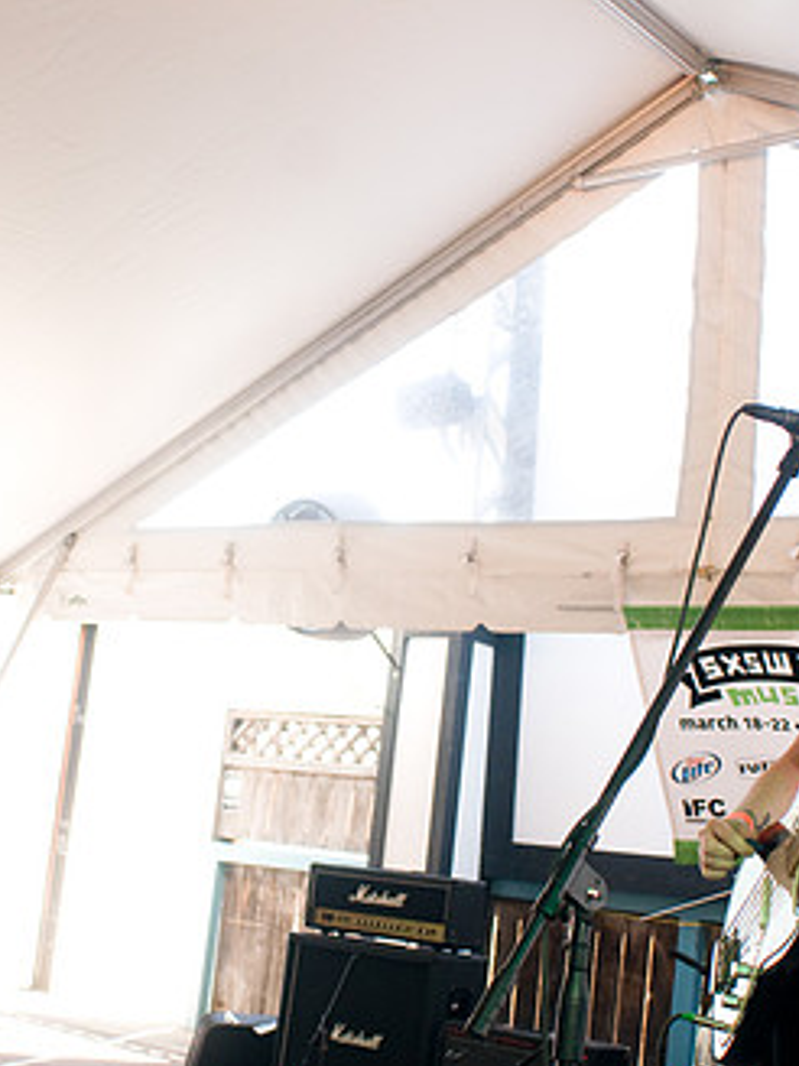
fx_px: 1570
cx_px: 257
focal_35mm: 51
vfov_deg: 37.5
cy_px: 570
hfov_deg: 28.3
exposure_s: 1/200
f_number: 4
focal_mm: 20
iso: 400
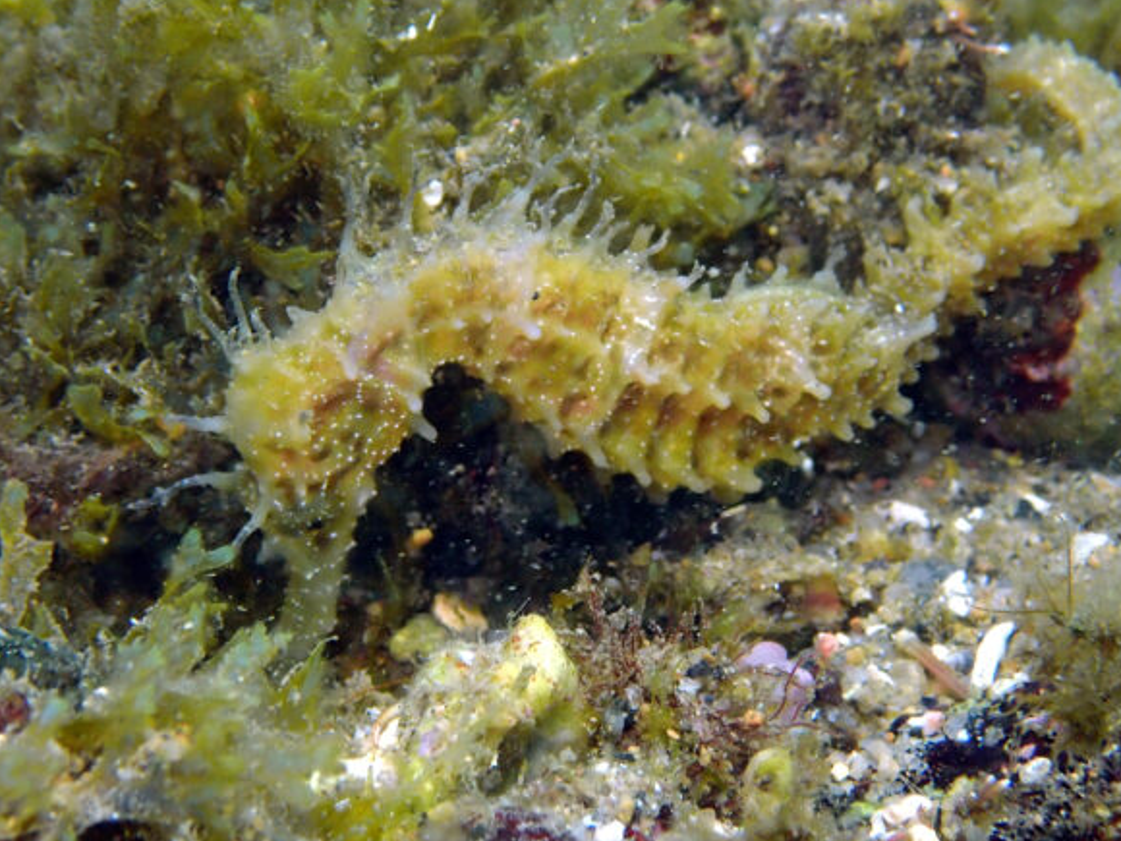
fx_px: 3886
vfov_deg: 12.3
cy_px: 373
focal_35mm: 120
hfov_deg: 16.4
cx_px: 638
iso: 200
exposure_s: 1/200
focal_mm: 18
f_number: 6.3
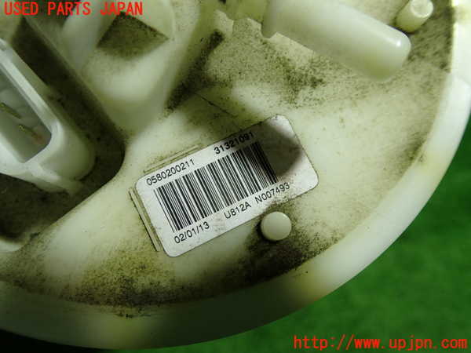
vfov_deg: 46.8
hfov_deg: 60.0
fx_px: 408
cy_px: 176
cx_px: 236
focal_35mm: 30
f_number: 2.3
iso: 200
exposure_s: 1/50
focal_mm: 5.4
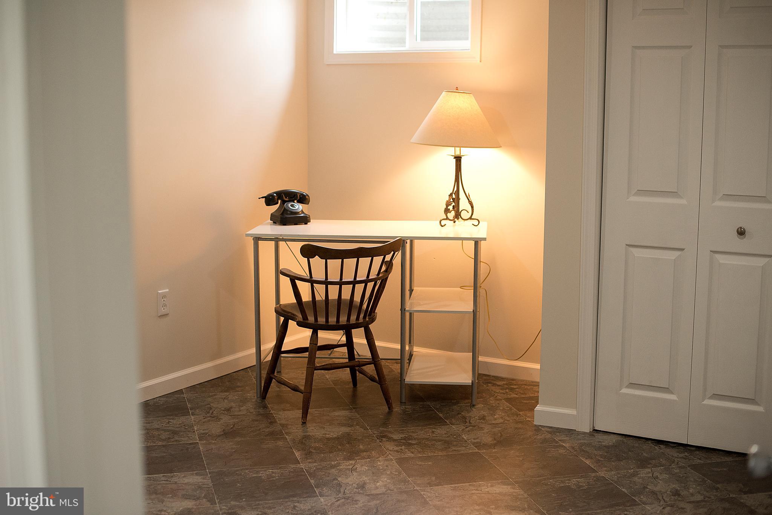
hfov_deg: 39.6
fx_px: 1073
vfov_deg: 27.0
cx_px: 386
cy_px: 258
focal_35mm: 50
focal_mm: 50
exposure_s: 1/320
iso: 1250
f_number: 2.5
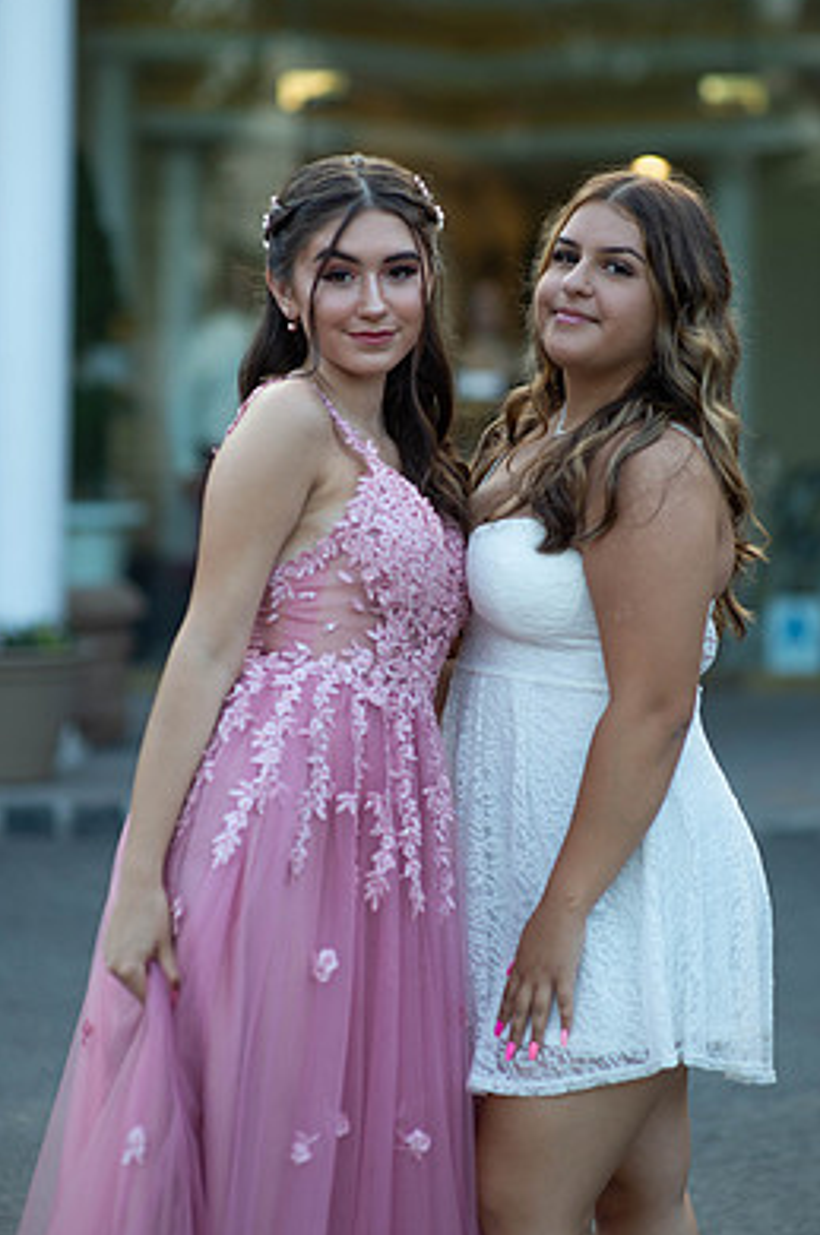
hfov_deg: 13.9
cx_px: 461
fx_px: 3357
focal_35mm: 98
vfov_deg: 20.8
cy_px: 564
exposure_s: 1/1000
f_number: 2
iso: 250
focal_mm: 85
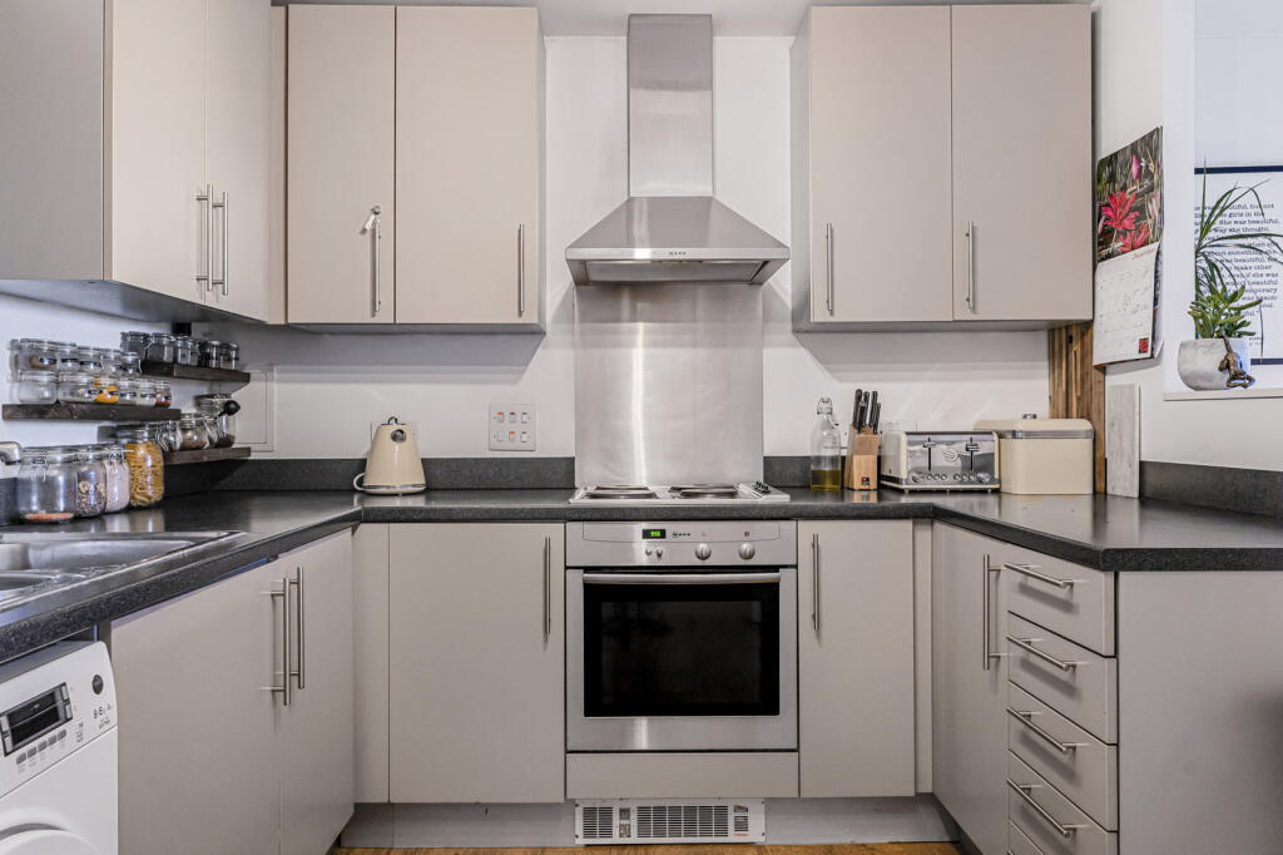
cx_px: 642
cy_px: 428
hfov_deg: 73.3
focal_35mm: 24
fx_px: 862
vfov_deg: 52.7
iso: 500
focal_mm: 24.2
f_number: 7.1
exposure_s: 1/13
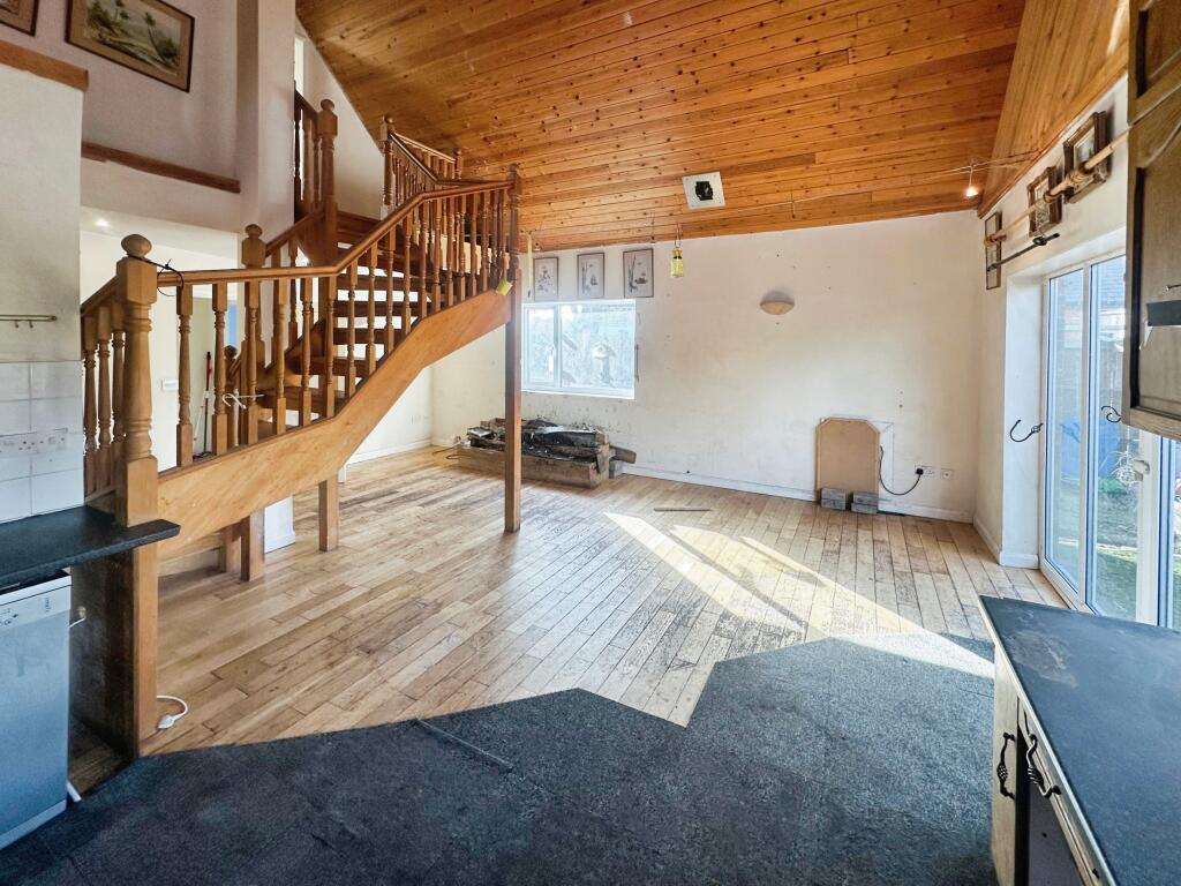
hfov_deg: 102.1
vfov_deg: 85.7
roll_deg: +0.1
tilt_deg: -6.8
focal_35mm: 14
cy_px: 443
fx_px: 478
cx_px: 590
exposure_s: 1/99
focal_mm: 2.22
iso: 80
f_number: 2.2
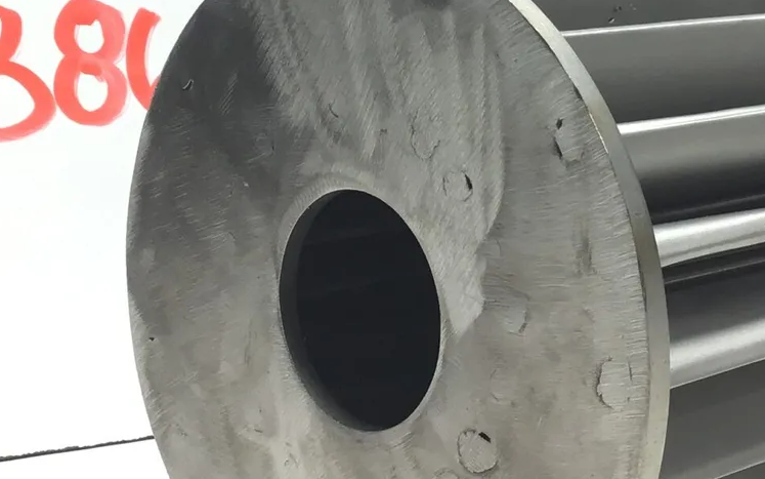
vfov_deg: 14.7
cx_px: 469
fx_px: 1835
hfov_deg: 23.5
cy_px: 77
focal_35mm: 88
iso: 32
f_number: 2.4
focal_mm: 3.3
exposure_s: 1/60
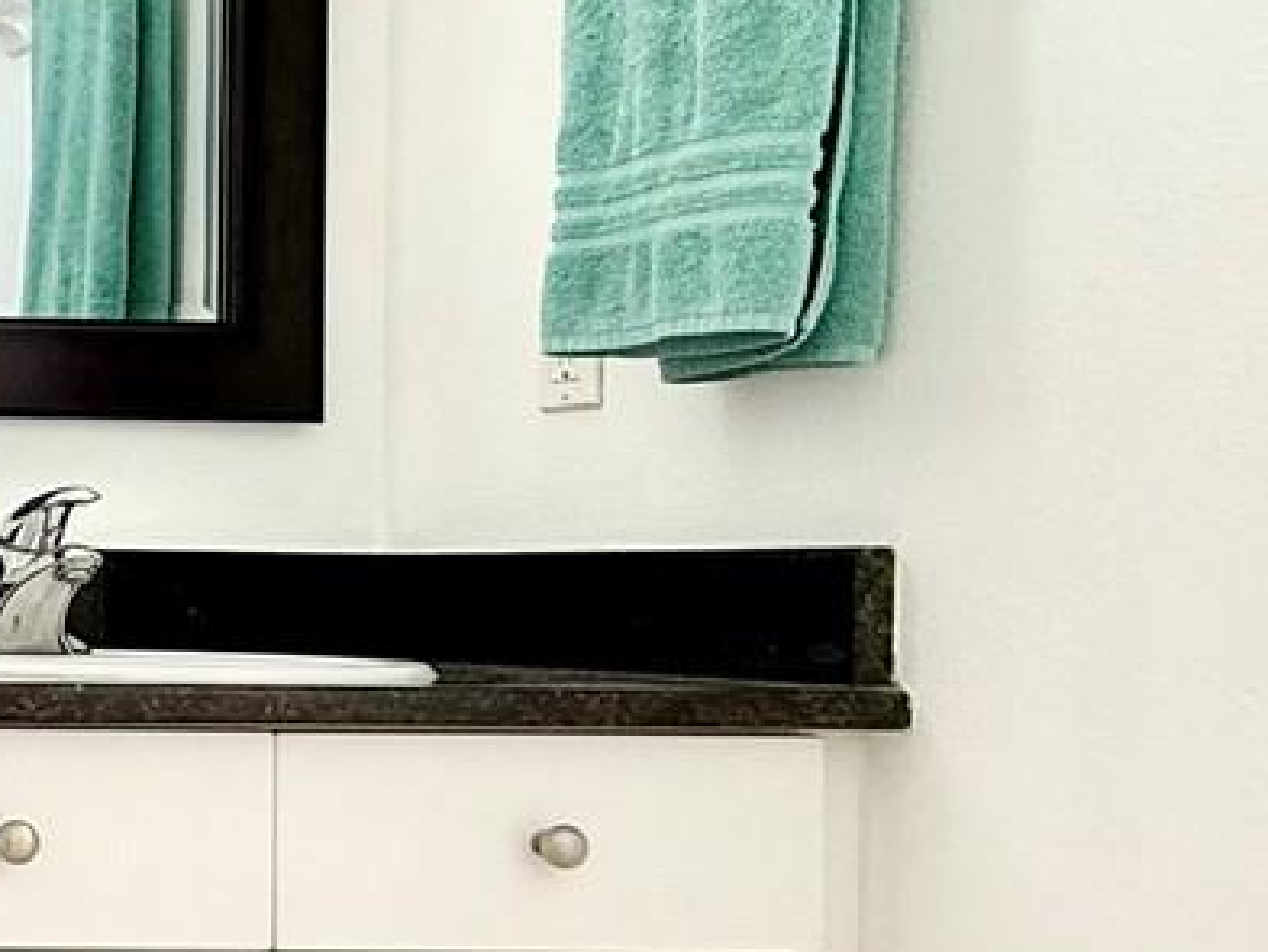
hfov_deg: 23.0
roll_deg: -0.8
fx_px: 2089
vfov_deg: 25.6
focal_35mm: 57
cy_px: 555
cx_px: -871
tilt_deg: +2.0
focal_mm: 2.22
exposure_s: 1/120
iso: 80
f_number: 2.2
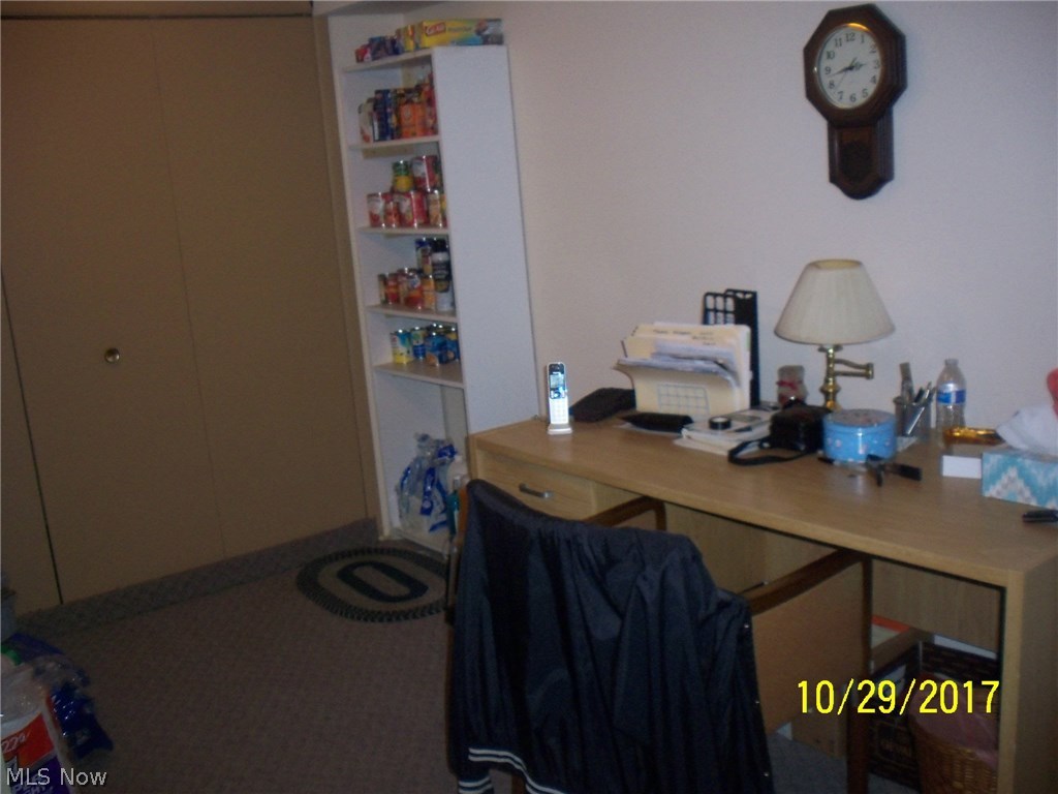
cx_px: 529
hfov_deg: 49.0
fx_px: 1161
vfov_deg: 37.7
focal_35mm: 38
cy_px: 397
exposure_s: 1/60
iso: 200
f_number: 3.5
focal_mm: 6.3
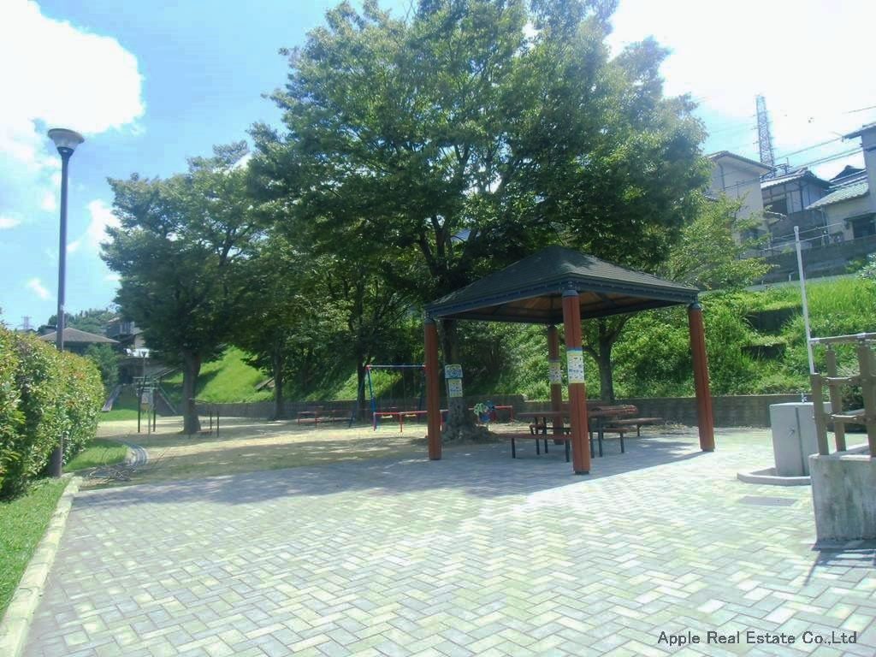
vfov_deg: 56.8
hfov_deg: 71.6
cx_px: 438
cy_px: 328
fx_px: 607
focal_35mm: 24
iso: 64
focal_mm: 4.24
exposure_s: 1/250
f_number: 3
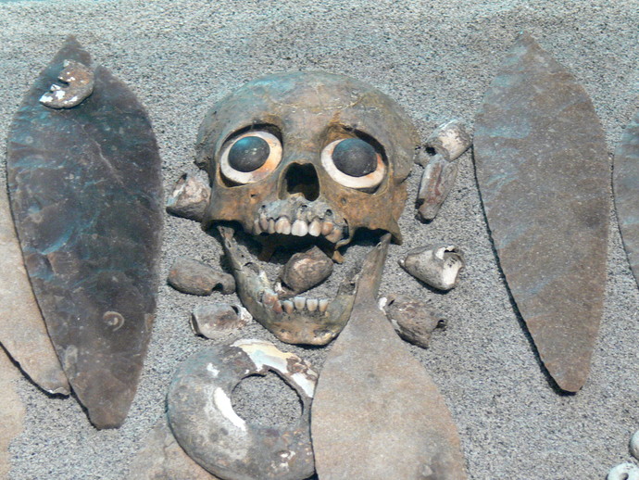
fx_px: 2751
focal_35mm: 149
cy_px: 240
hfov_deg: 13.2
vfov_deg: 10.0
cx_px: 320
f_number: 3.6
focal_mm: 24.7
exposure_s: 1/13
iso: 200
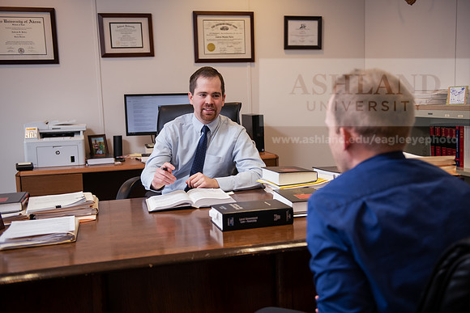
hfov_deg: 48.4
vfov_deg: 33.4
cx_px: 235
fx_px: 522
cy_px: 156
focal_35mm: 40
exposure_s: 1/160
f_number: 3.2
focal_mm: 40
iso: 800
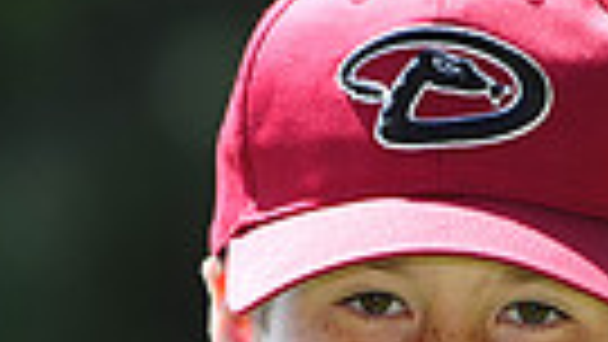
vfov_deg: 1.4
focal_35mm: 899
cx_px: 446
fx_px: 14496
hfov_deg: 2.4
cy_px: 585
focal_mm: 200
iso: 200
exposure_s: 1/500
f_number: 4.5
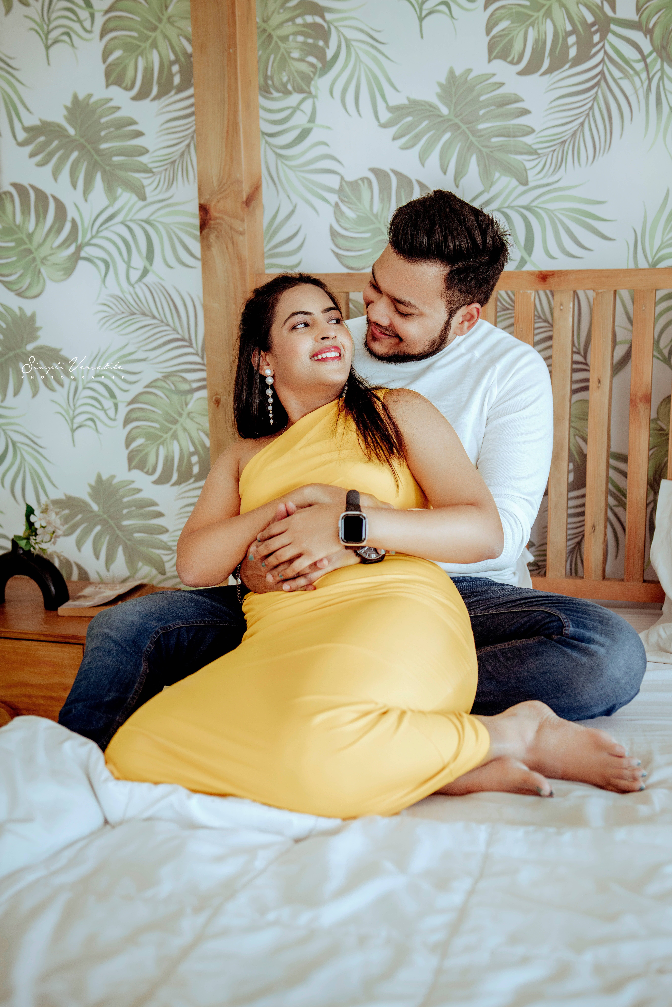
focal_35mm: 50
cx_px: 336
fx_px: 1399
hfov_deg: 27.0
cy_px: 504
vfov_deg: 39.6
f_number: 2.8
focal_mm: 50
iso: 1250
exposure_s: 1/800
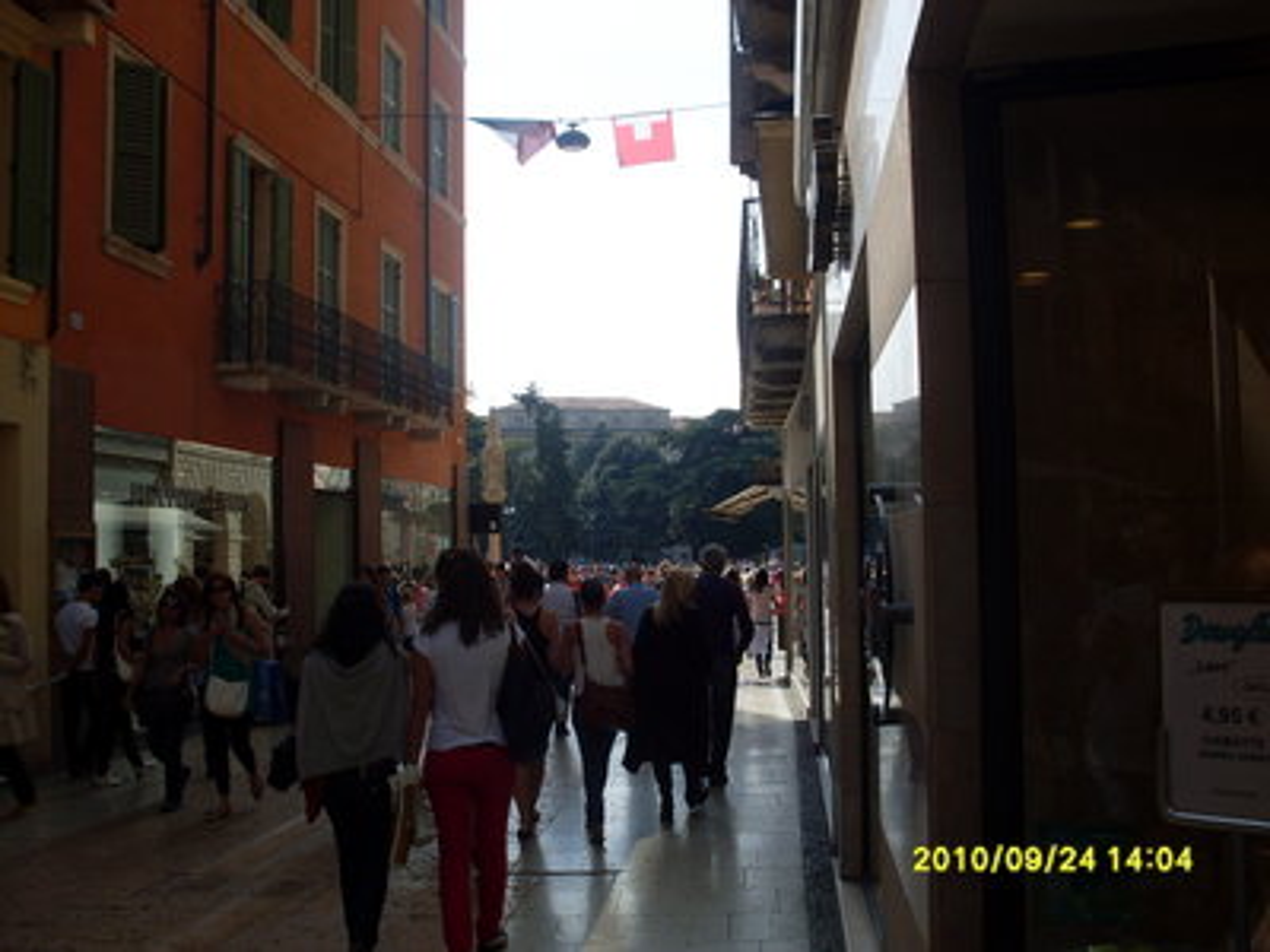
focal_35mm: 38
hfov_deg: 49.0
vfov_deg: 37.7
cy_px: 476
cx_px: 635
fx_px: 1394
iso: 80
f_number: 8.4
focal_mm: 6.3
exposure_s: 1/180
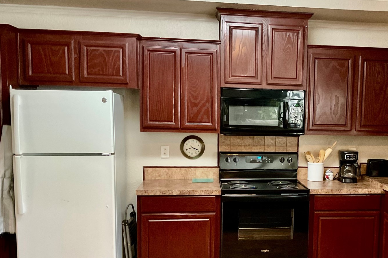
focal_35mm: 46
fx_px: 496
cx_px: 283
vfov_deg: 29.1
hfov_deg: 41.7
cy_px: 167
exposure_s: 1/40
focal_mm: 3
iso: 320
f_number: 1.8
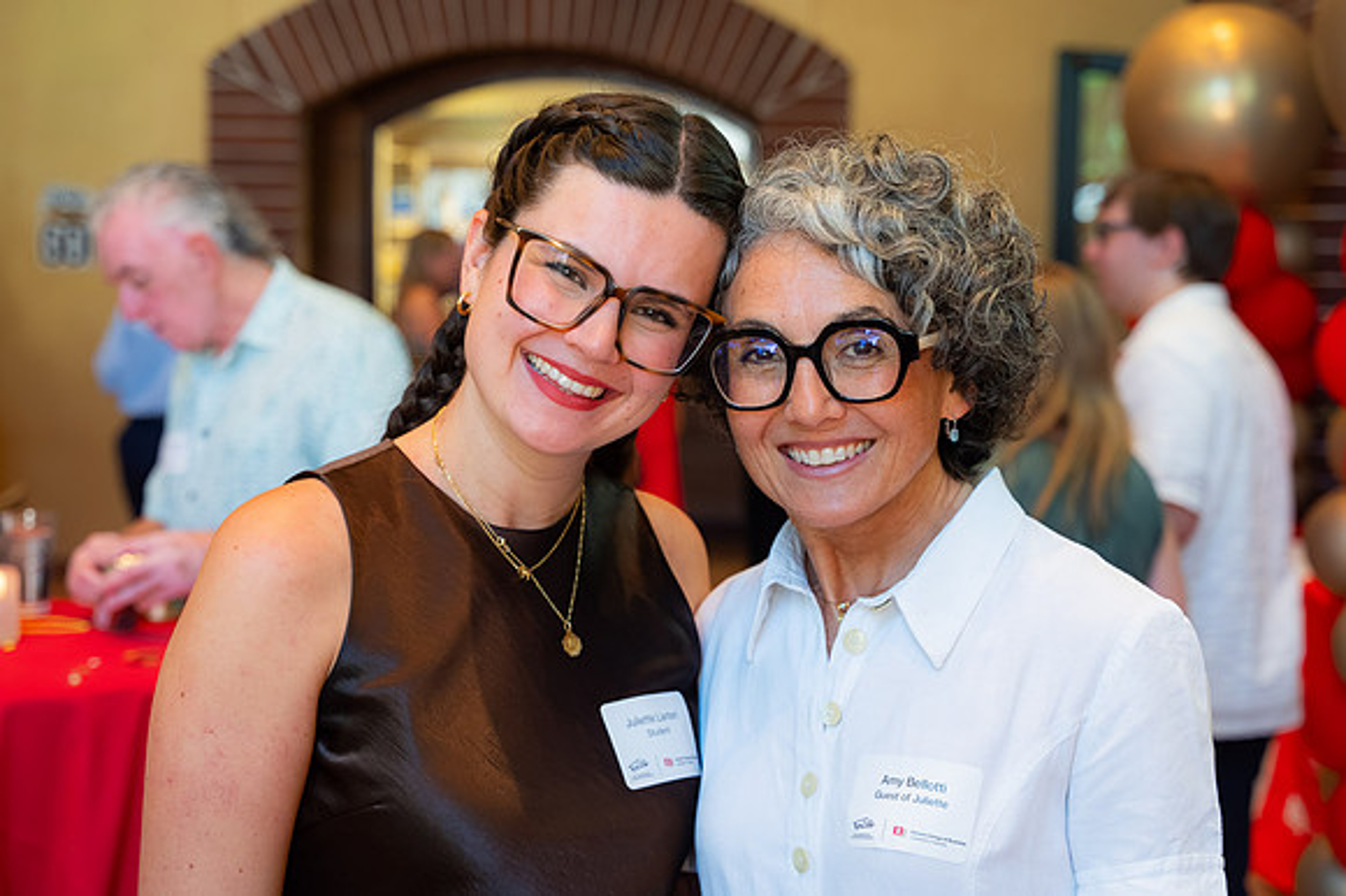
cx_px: 673
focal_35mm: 58
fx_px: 2167
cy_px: 448
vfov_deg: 23.4
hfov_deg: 34.5
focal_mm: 58
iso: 2000
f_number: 4
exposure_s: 1/125
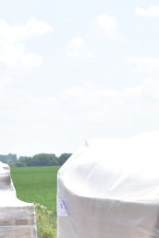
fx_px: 775
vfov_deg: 15.5
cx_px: 266
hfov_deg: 11.1
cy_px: 405
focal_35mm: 117
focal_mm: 22
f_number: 8
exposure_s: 1/250
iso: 200
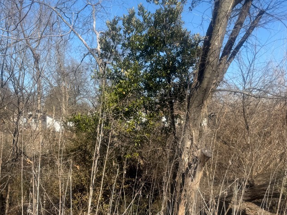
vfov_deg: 36.0
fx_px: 323
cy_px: 161
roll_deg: -2.1
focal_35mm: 39
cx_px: 97
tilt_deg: -6.6
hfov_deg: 47.1
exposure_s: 1/3279
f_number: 1.78
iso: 80
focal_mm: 6.76
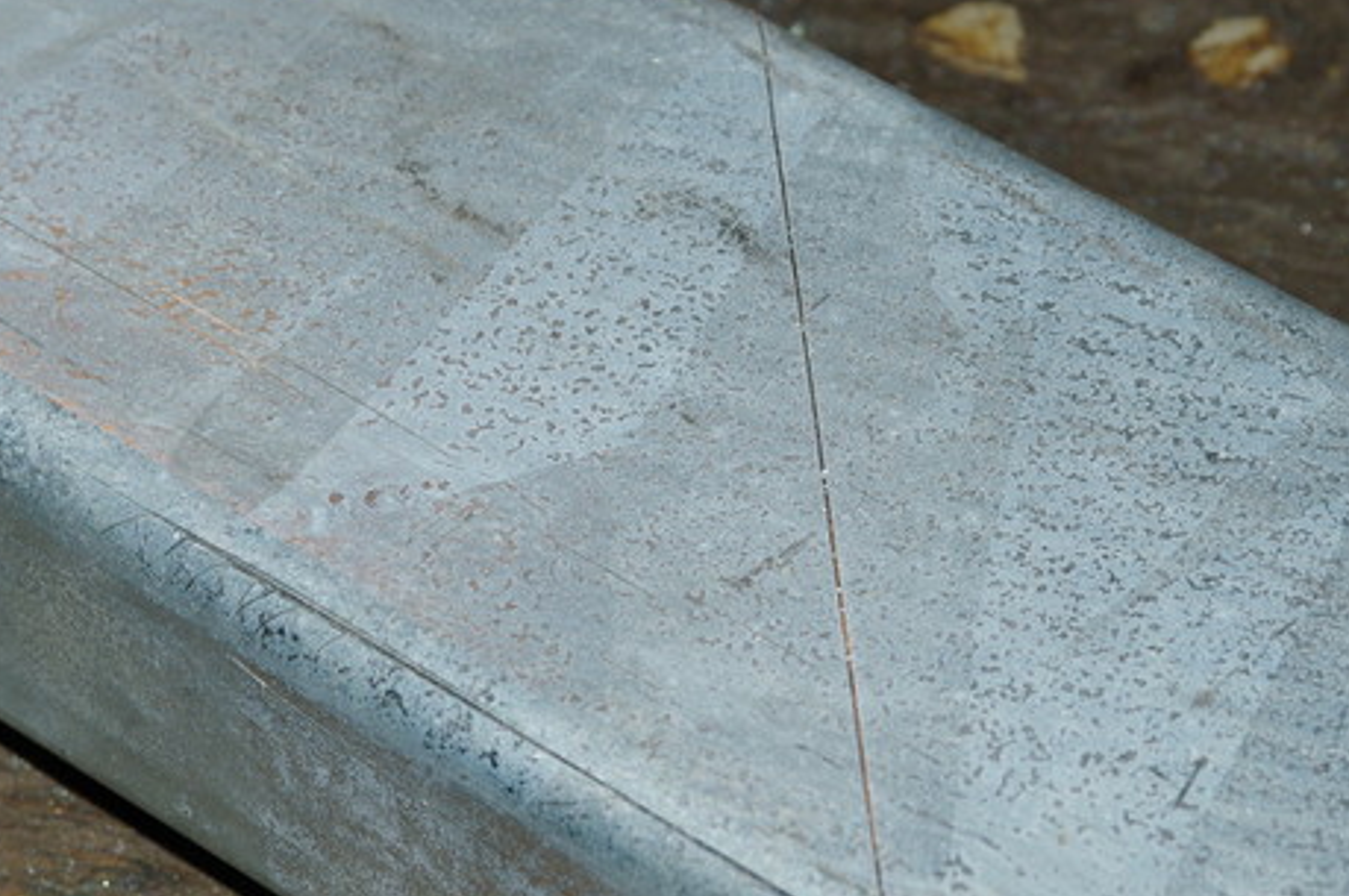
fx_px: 6850
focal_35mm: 183
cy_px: 455
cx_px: 846
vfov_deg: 7.5
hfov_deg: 11.2
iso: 200
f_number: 11
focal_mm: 70
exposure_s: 1/100
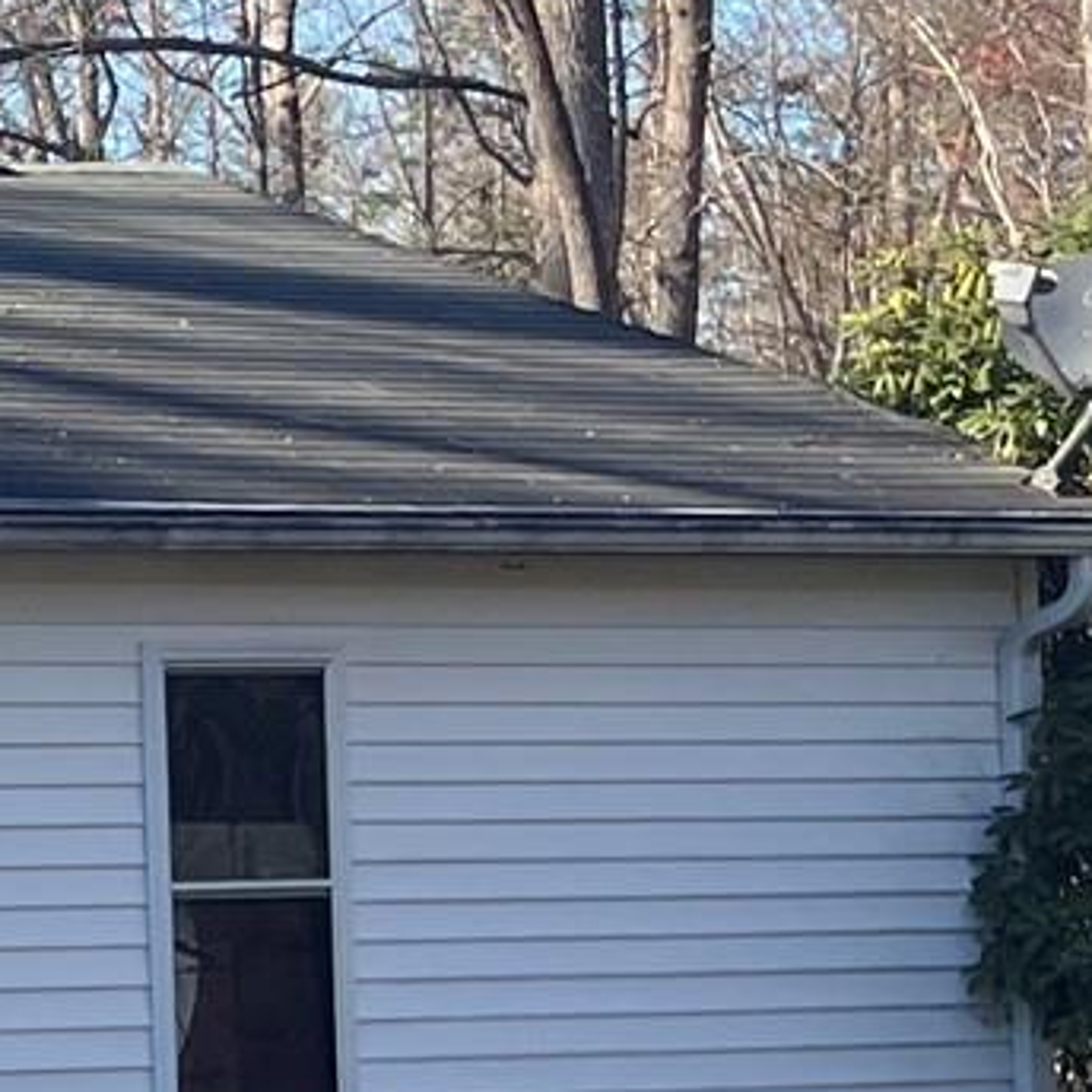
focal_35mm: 137
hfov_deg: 10.4
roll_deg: +1.3
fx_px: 4890
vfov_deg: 12.7
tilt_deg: +3.0
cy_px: 622
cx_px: -1787
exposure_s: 1/871
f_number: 1.6
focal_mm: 5.1
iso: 50
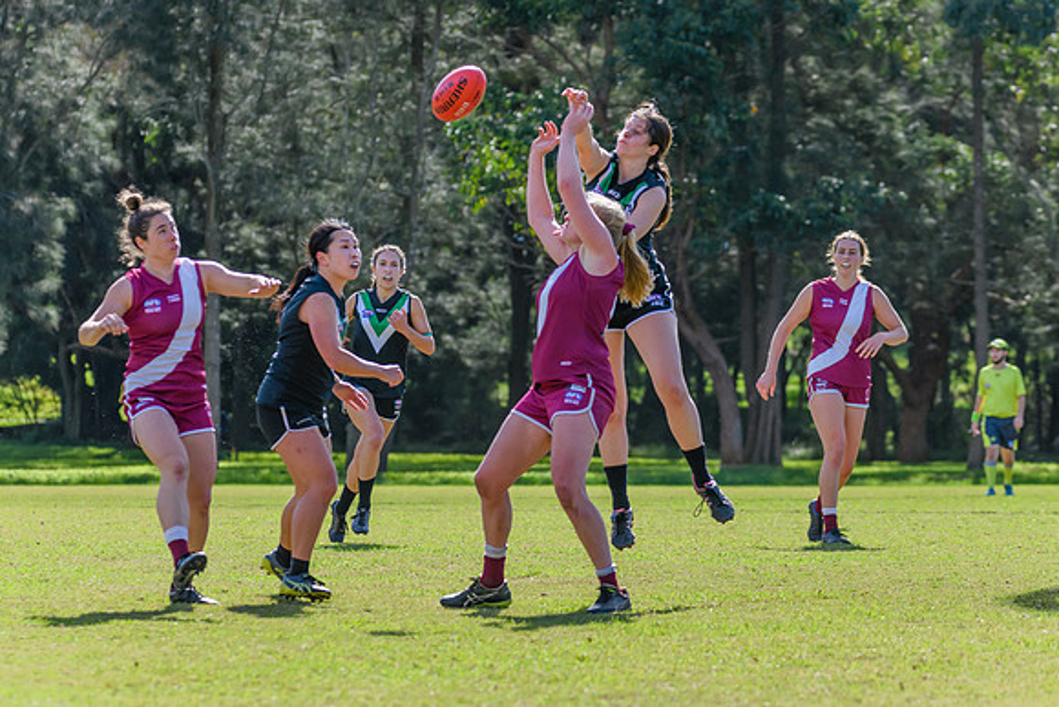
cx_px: 571
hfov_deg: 9.4
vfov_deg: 6.3
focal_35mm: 219
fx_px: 6435
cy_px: 327
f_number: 6.3
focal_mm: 180
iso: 800
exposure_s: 1/1250
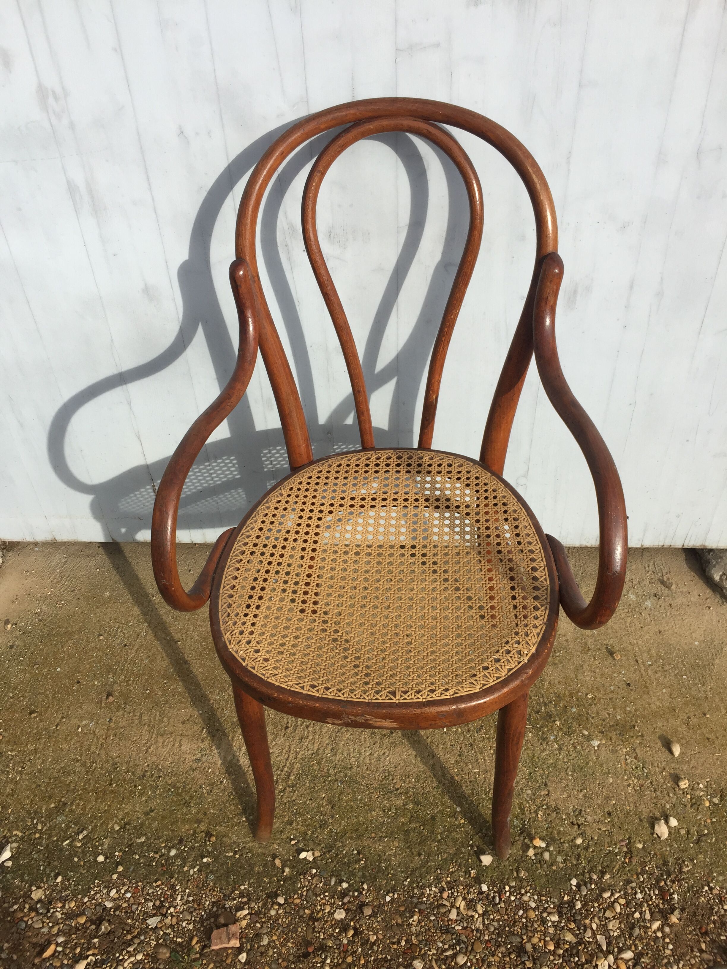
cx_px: 364
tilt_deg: -39.2
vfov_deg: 61.7
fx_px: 812
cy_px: 484
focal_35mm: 29
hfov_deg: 48.2
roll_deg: +2.4
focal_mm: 4.15
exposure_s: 1/1412
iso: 32
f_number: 2.2
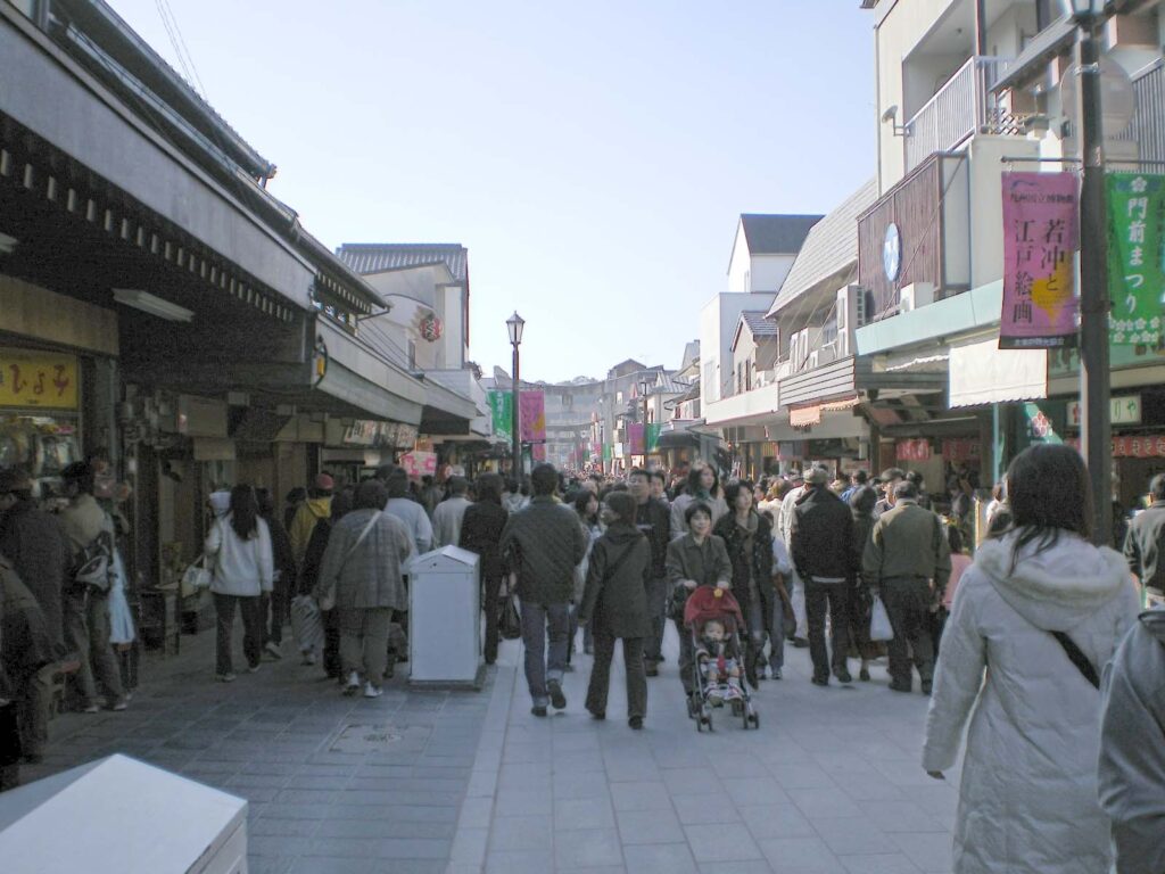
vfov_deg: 37.7
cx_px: 582
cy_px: 437
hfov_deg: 49.0
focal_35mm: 38
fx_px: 1279
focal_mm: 6.3
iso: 64
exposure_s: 1/320
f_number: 4.6
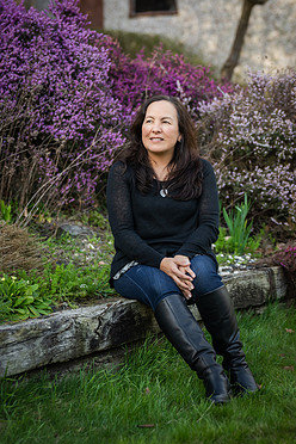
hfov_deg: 14.9
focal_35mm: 92
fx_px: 1135
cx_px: 160
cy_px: 191
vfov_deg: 22.1
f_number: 2.5
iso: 320
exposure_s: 1/800
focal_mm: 76
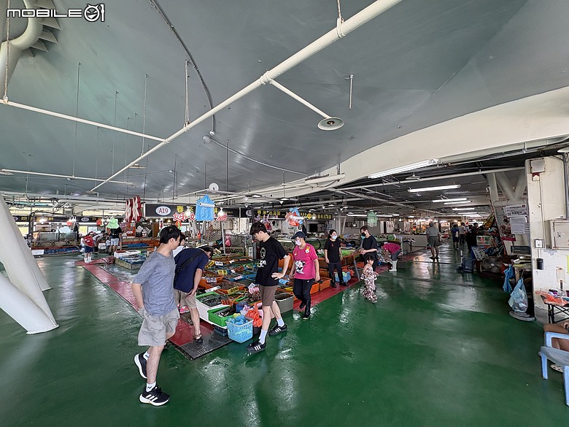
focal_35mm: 14
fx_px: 230
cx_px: 284
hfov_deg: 102.1
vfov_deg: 85.7
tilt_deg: +1.3
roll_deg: +1.4
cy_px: 214
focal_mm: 2.22
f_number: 2.2
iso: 80
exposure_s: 1/126
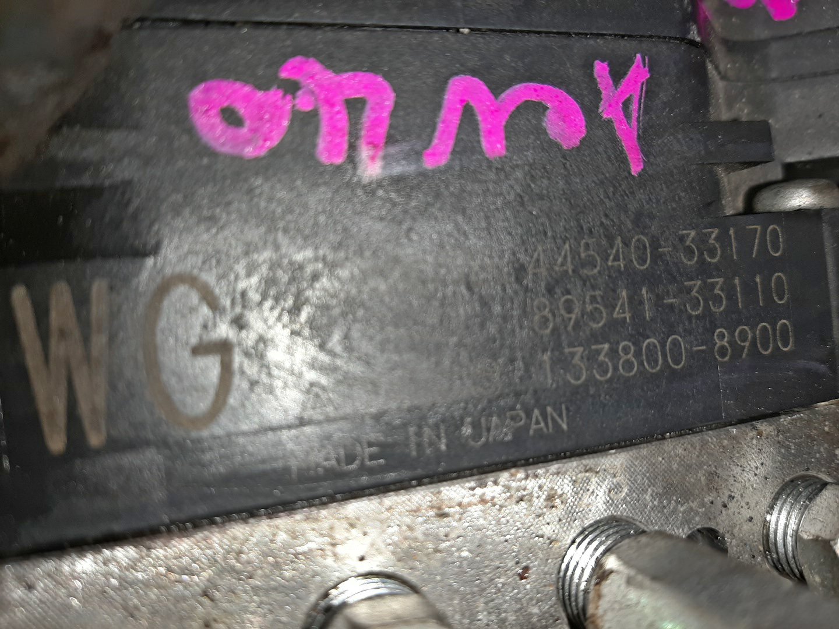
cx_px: 420
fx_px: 630
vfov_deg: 53.1
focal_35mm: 26
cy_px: 314
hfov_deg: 67.3
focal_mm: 3.93
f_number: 1.7
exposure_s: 1/104
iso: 40
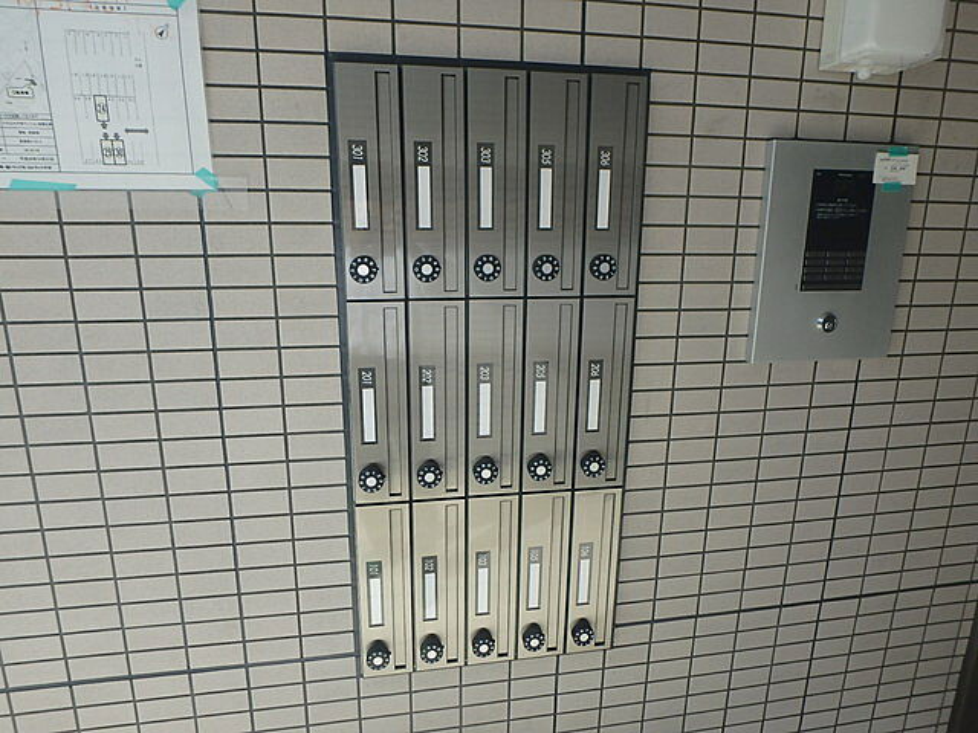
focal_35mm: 21
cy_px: 366
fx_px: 593
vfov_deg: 63.4
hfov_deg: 79.0
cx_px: 489
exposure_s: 1/640
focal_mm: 3.7
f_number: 3.5
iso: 125
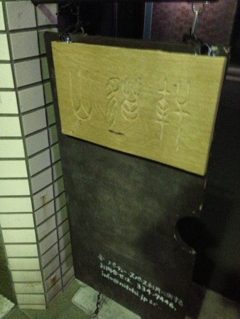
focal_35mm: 33
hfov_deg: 43.0
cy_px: 160
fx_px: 305
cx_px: 120
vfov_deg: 55.3
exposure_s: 1/15
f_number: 2.4
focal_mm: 4.13
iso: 800
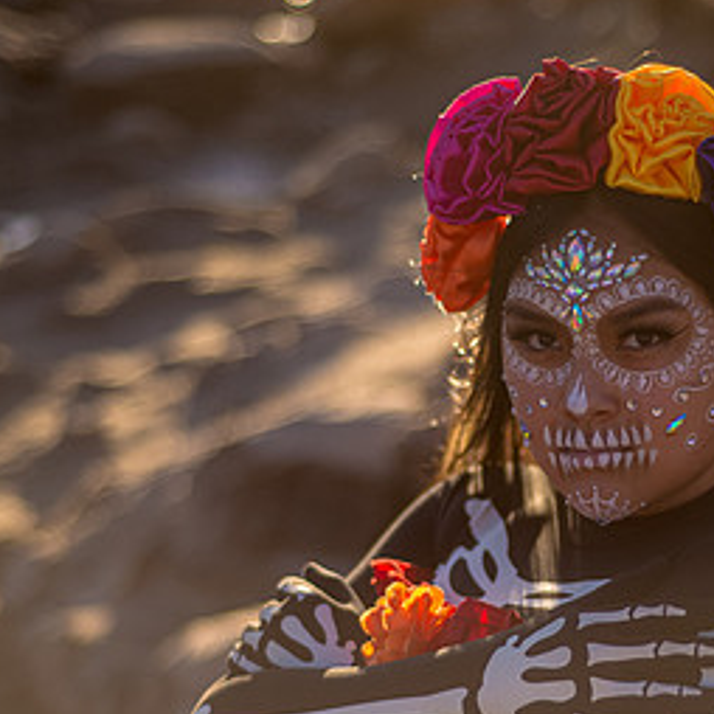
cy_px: 524
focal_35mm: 97
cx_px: 534
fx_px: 2264
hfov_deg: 17.8
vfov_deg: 17.8
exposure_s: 1/4000
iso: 100
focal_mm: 50
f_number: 1.8
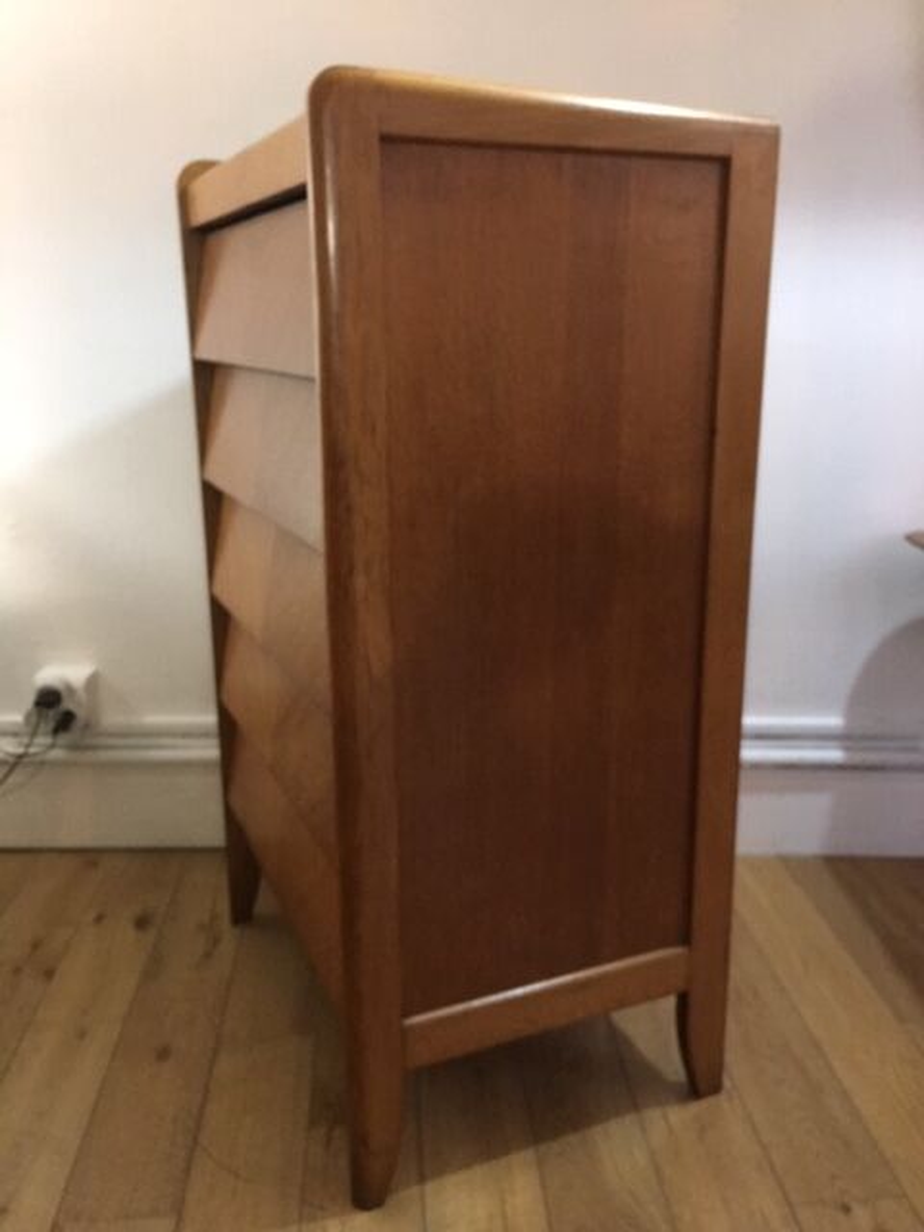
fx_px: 1032
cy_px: 616
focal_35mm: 29
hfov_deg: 48.2
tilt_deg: -14.8
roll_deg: +0.8
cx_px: 462
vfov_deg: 61.7
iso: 320
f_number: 2.2
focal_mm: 4.15
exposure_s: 1/17
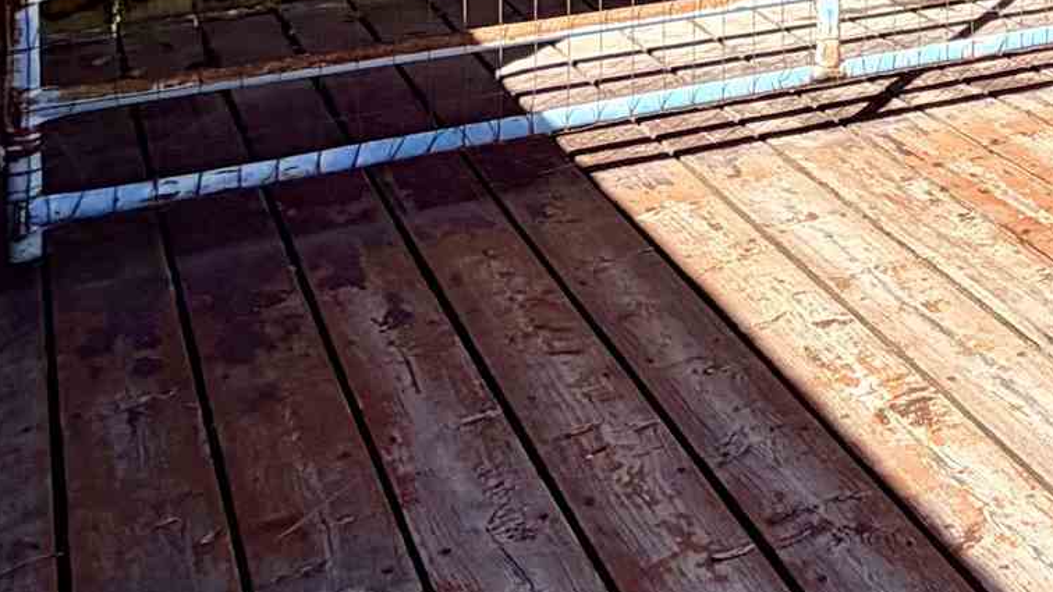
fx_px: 1731
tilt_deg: -0.3
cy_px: -468
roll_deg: +0.2
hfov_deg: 21.8
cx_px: 1886
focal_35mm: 62
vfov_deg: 16.4
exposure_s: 1/770
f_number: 2.2
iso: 25
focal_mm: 2.22
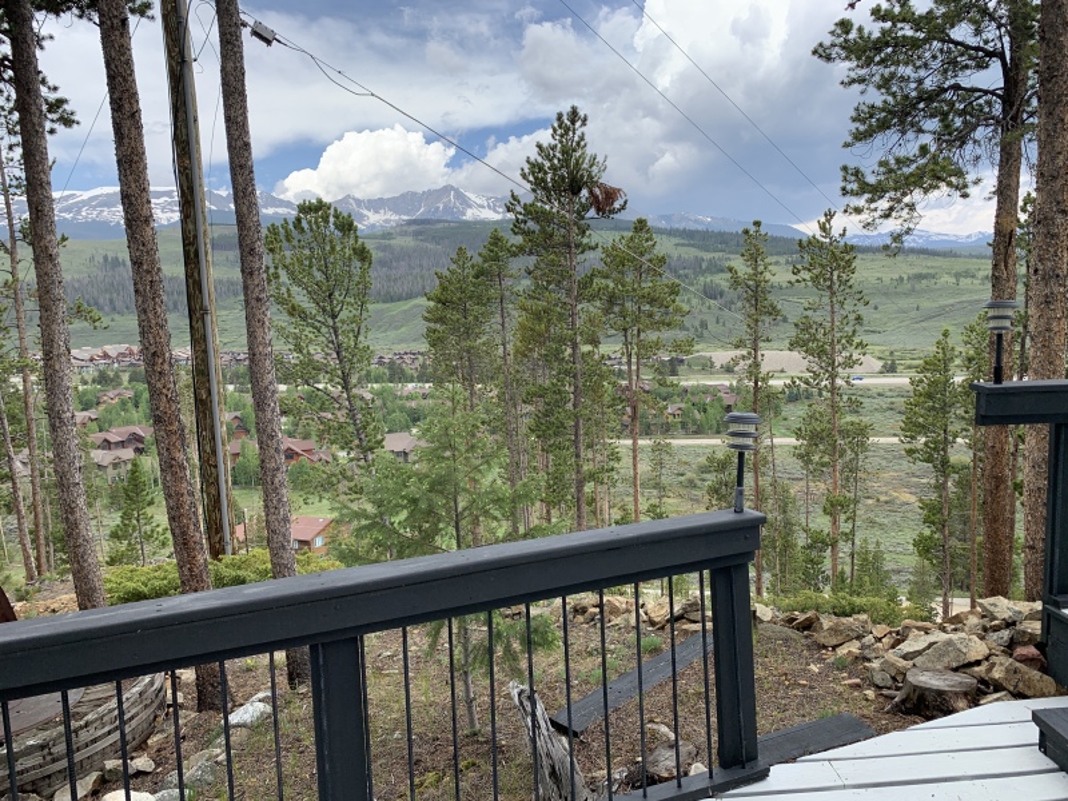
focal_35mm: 26
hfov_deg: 67.3
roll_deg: +0.5
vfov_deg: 53.1
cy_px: 400
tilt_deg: -5.3
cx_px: 534
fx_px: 802
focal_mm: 4.25
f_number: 1.8
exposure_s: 1/1136
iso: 25
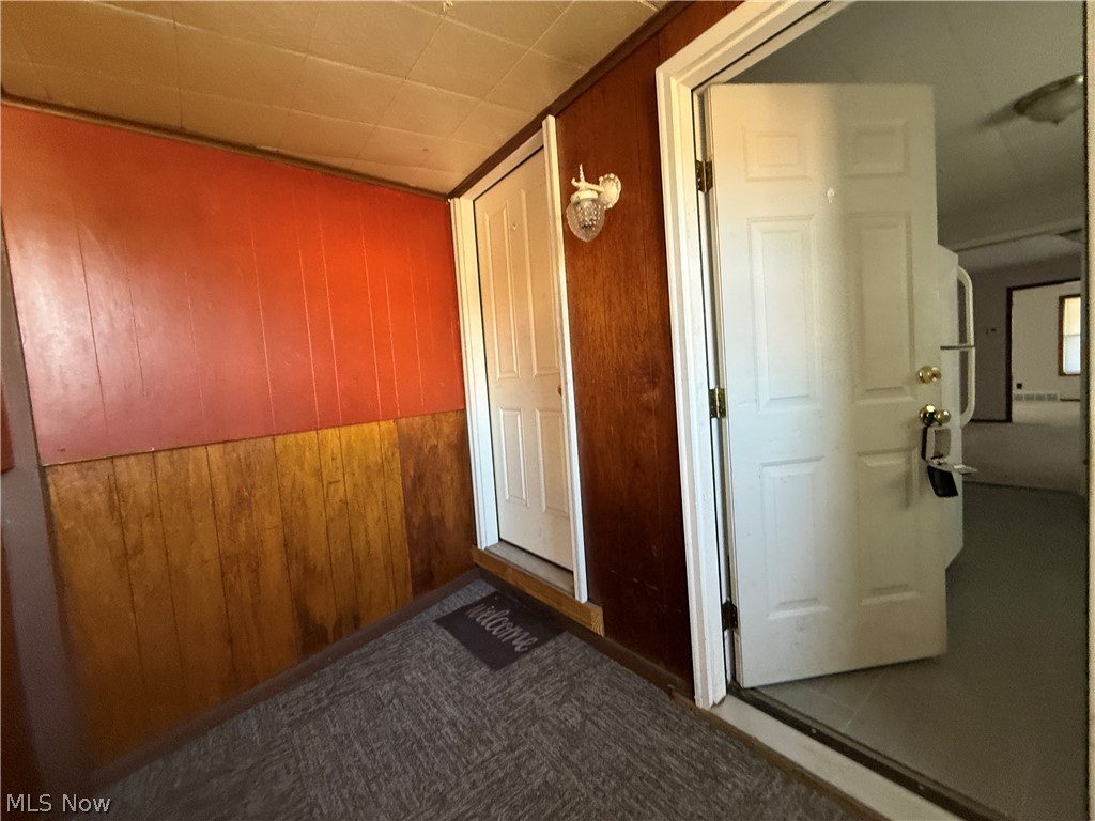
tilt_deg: -3.9
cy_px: 410
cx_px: 548
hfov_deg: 102.1
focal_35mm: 14
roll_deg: +2.0
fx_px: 443
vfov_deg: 85.7
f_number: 2.2
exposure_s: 1/93
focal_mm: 2.22
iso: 320
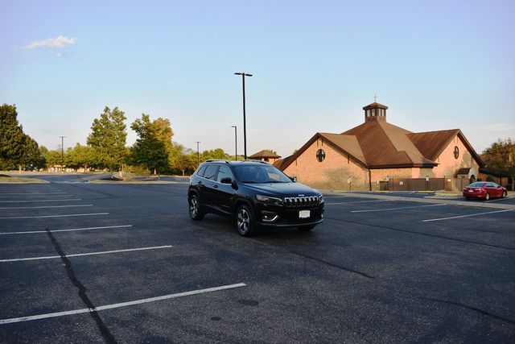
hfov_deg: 67.4
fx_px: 386
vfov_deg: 48.0
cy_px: 172
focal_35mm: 27
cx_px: 258
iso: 200
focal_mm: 18
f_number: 5.6
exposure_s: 1/250
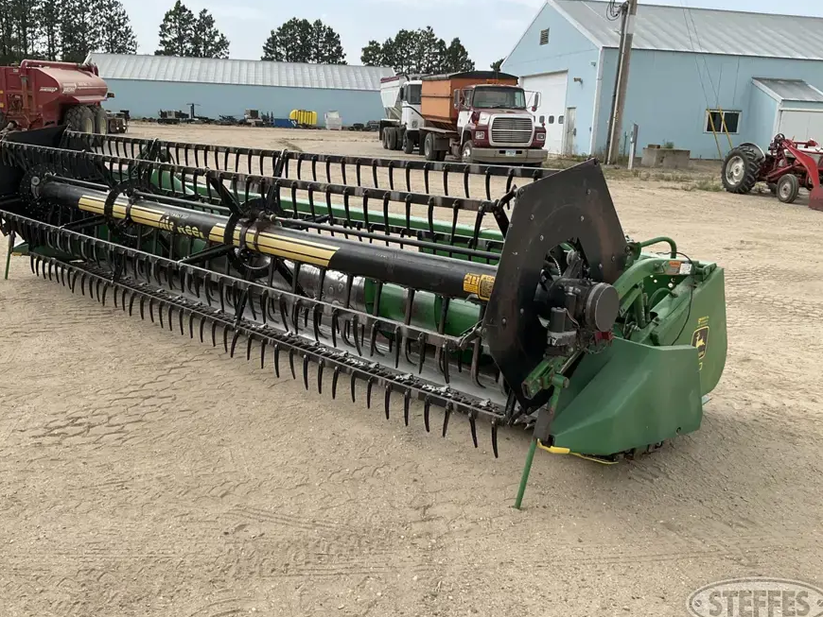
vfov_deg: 44.2
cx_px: 399
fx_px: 761
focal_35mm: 32
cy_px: 301
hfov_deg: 56.8
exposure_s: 1/749
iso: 25
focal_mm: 3
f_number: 1.8
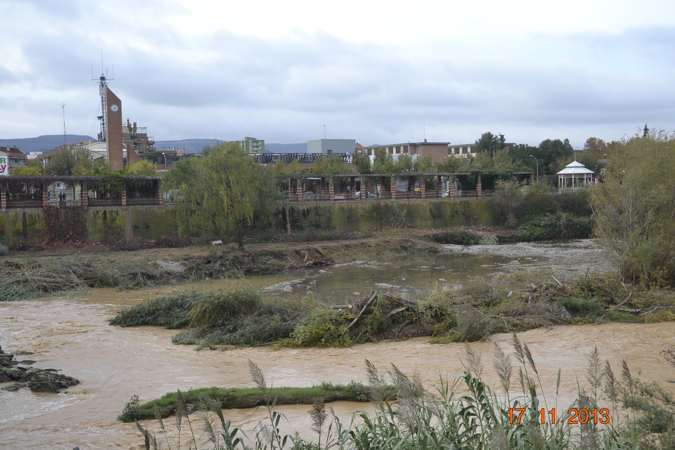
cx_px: 338
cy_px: 225
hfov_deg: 45.0
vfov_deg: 30.8
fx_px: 816
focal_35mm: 44
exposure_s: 1/160
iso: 100
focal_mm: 29
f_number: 6.3
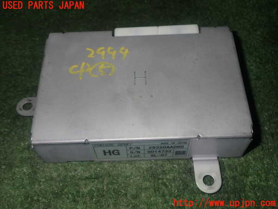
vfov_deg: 35.1
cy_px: 104
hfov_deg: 45.8
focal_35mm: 41
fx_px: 329
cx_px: 139
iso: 200
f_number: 8
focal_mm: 7.31
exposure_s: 1/40
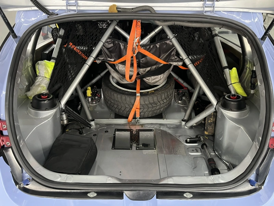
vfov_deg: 53.1
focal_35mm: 26
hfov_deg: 67.3
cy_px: 103
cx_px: 137
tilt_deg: -30.0
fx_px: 206
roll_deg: -0.7
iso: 500
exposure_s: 1/50
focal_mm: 5.1
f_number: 1.6
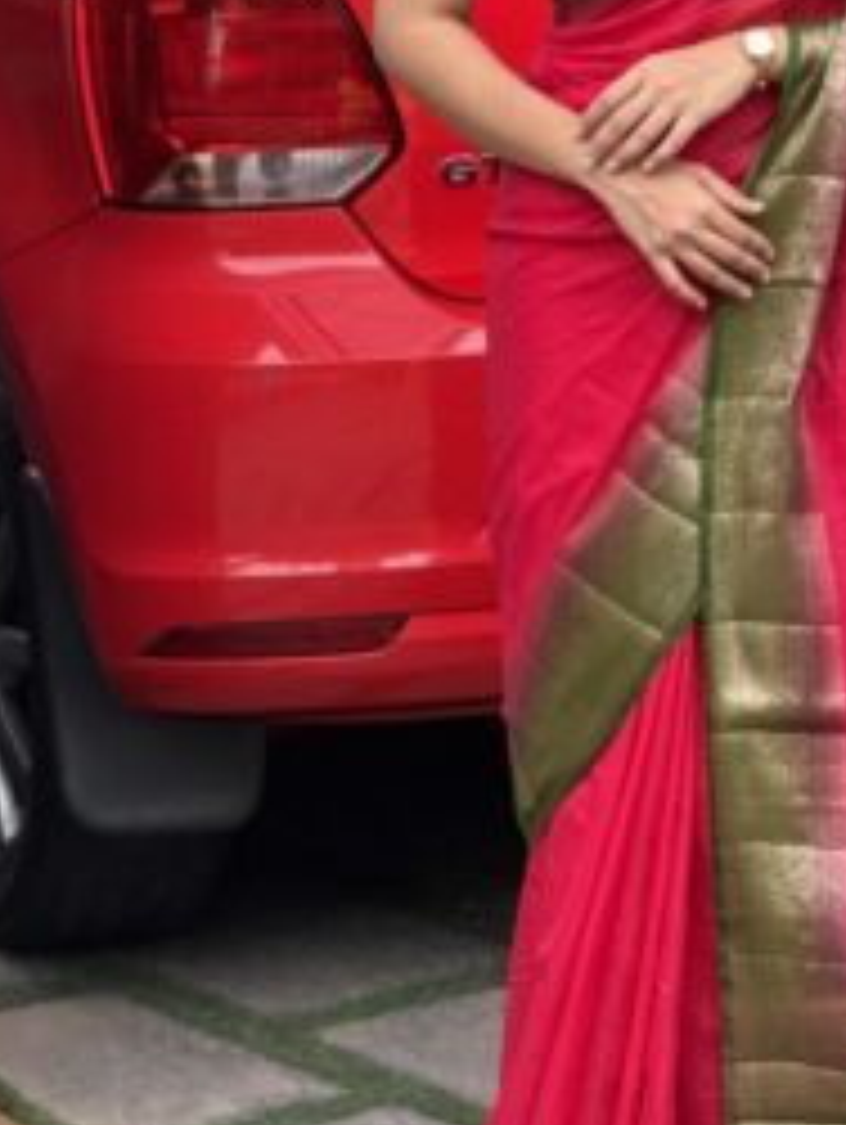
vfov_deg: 9.3
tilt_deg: -10.0
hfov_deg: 7.0
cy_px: 308
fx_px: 6929
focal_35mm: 213
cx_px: 806
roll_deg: +1.4
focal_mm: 16.89
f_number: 2.8
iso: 160
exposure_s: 1/121
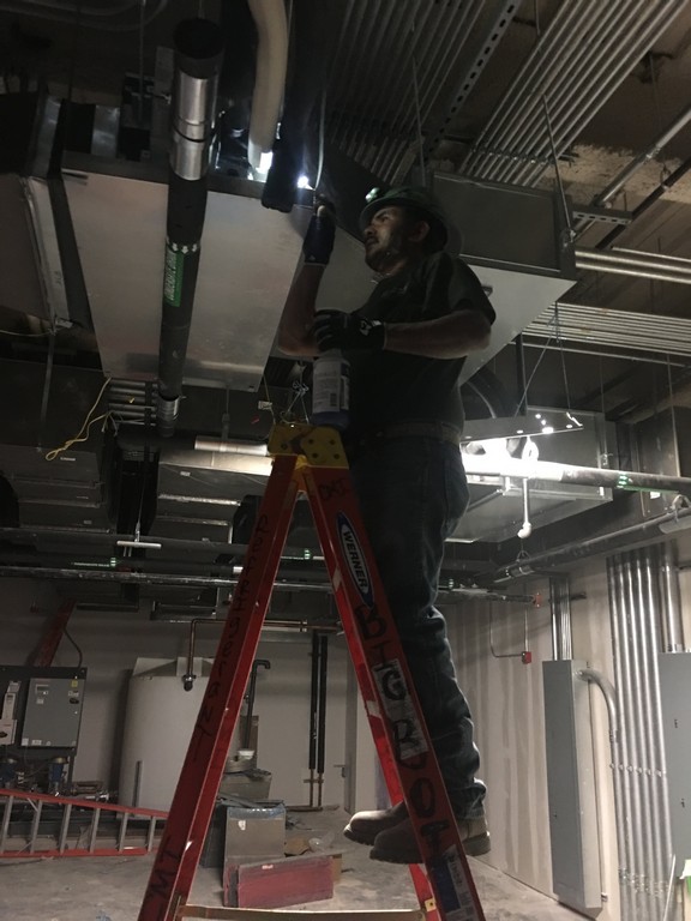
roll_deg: -1.9
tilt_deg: +16.2
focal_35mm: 29
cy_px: 460
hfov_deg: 48.2
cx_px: 346
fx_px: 772
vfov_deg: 61.7
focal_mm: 4.15
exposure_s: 1/4
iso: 100
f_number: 2.2
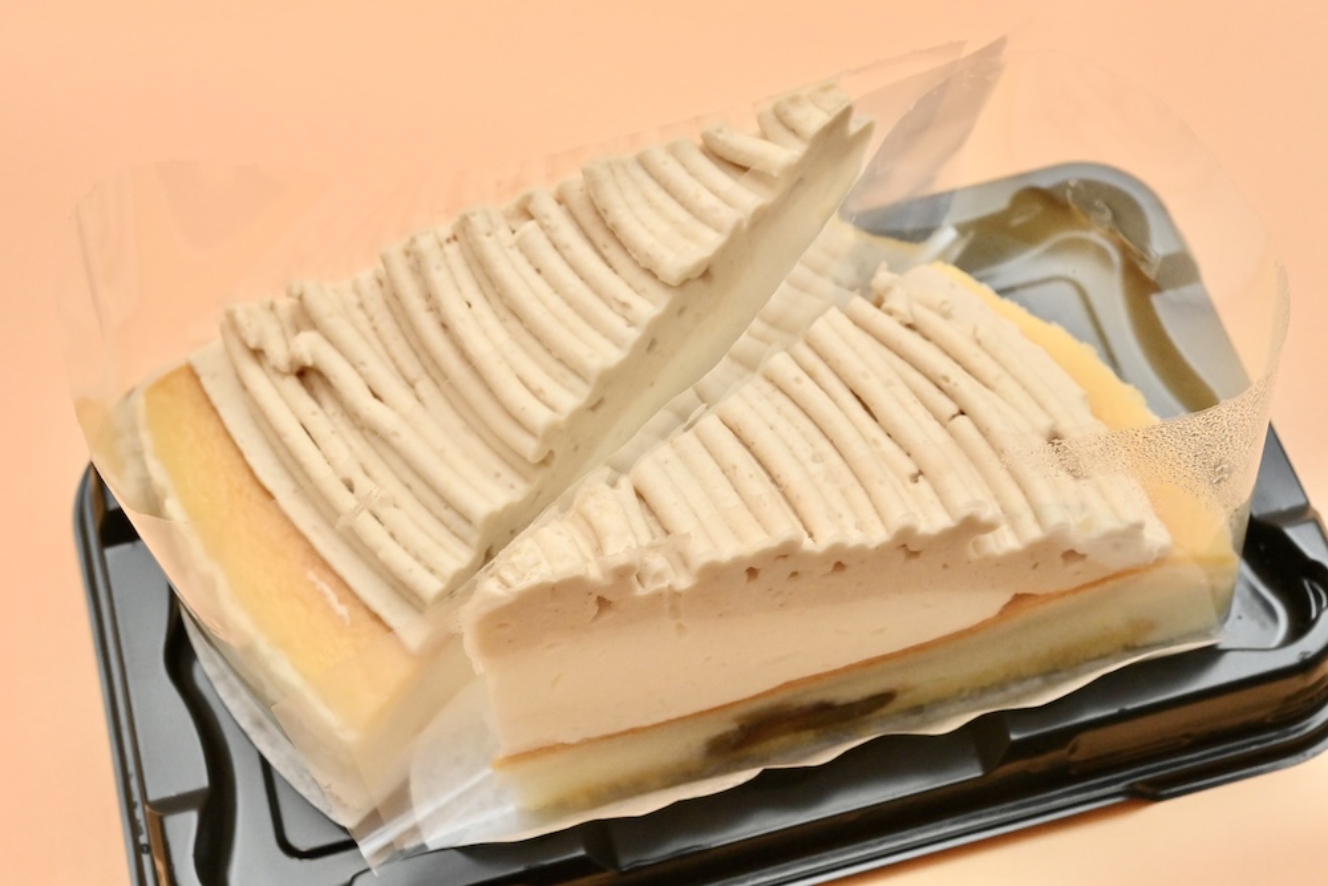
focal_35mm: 60
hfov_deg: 33.4
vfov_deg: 22.6
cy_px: 443
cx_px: 664
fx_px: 2214
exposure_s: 1/200
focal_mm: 60
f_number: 16
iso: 6400
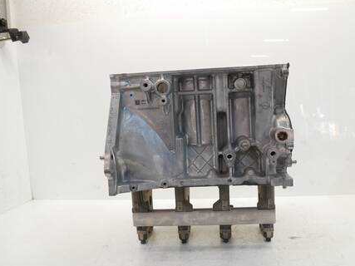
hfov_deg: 65.2
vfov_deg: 51.3
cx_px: 196
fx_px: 277
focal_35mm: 27
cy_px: 142
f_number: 3.5
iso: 400
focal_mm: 12
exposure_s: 1/60
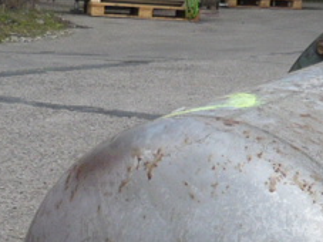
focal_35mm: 169
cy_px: 258
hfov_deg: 11.5
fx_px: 1576
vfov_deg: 8.7
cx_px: 347
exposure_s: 1/320
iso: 100
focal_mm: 6.6
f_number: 3.3
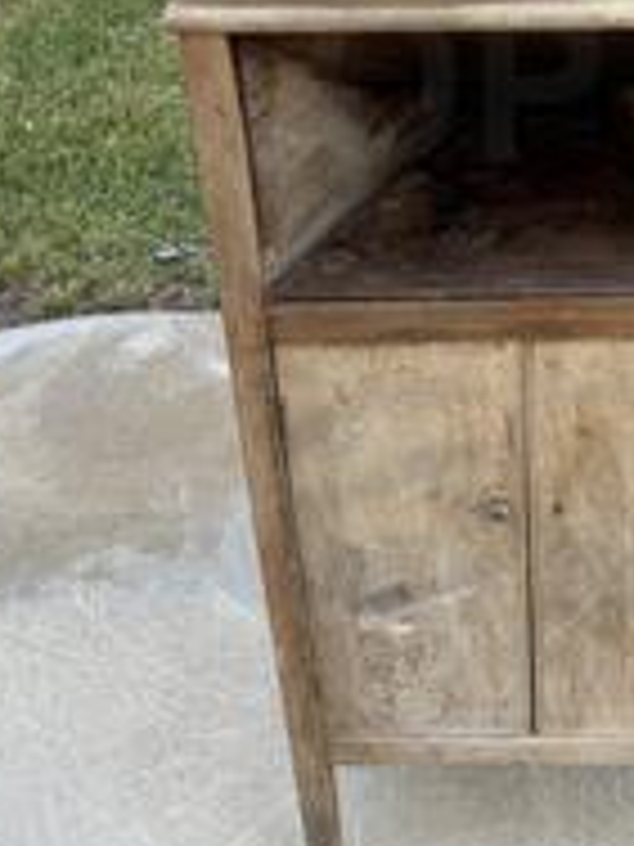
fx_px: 1245
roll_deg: -0.8
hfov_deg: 27.8
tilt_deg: -26.8
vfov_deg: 35.3
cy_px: 81
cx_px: 533
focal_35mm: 51
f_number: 1.78
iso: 80
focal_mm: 6.76
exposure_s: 1/423
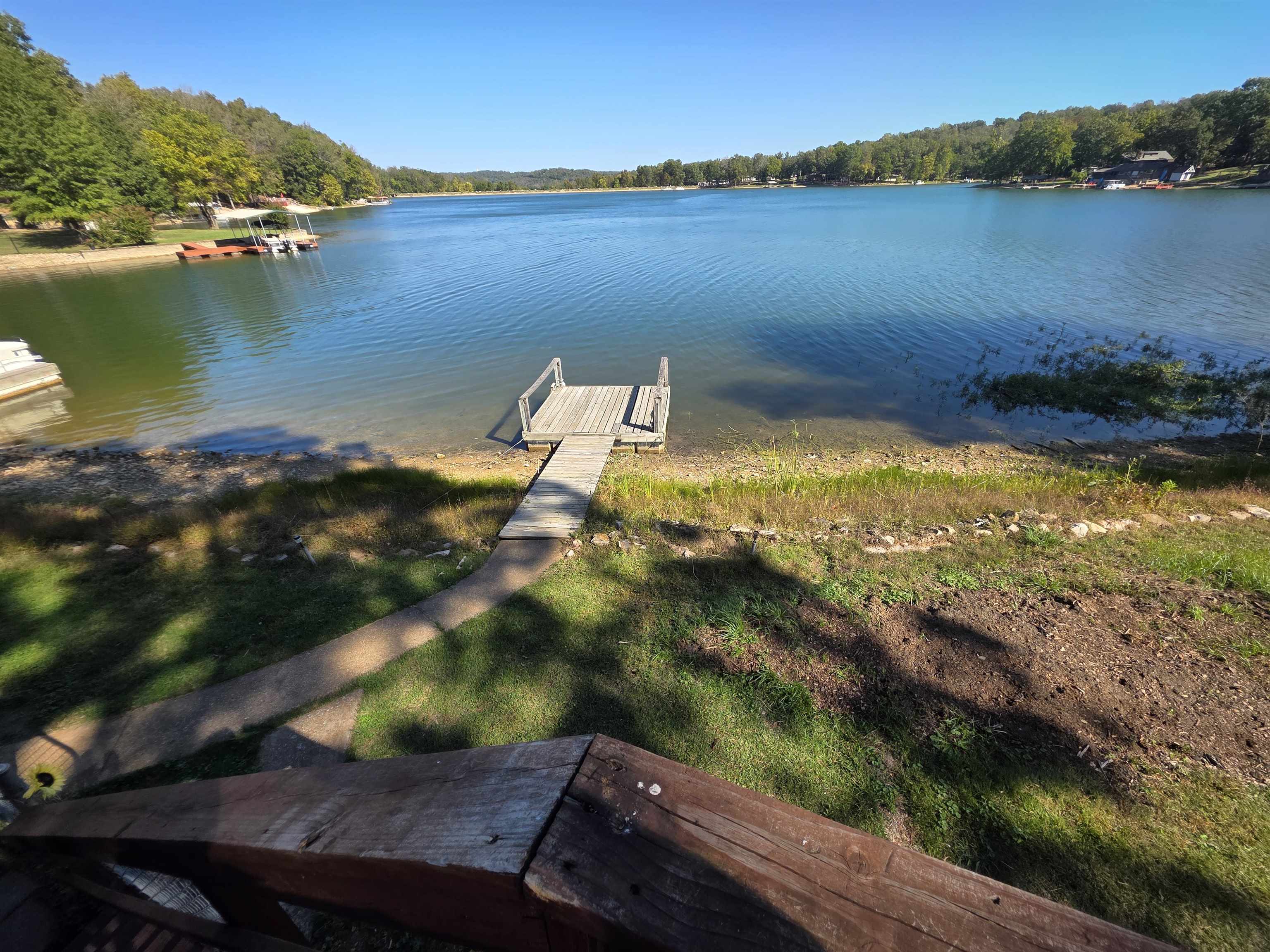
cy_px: 476
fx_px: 477
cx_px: 635
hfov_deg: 106.2
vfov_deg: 89.9
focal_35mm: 13
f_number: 1.9
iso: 40
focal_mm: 2.2
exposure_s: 1/897
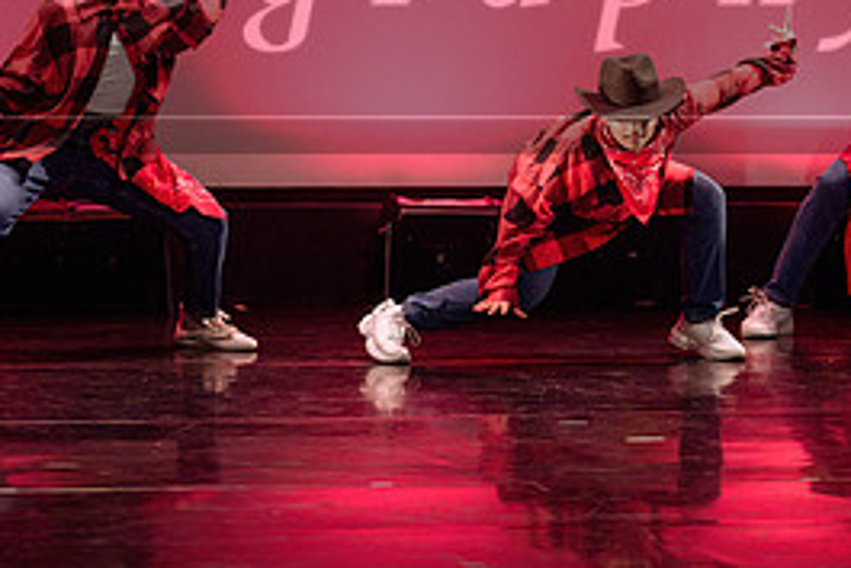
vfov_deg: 5.3
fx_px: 6102
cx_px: 257
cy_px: -11
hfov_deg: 8.0
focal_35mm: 258
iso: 1600
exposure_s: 1/250
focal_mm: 110
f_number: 2.8
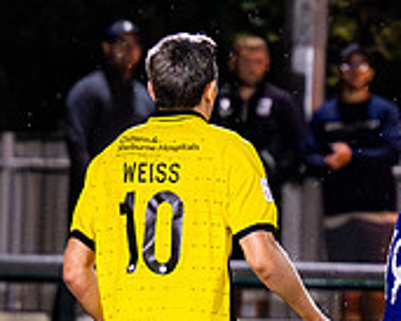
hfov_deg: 1.7
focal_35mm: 1120
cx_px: 356
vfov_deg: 1.4
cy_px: 355
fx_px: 13300
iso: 6400
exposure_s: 1/1000
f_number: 2.8
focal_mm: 135
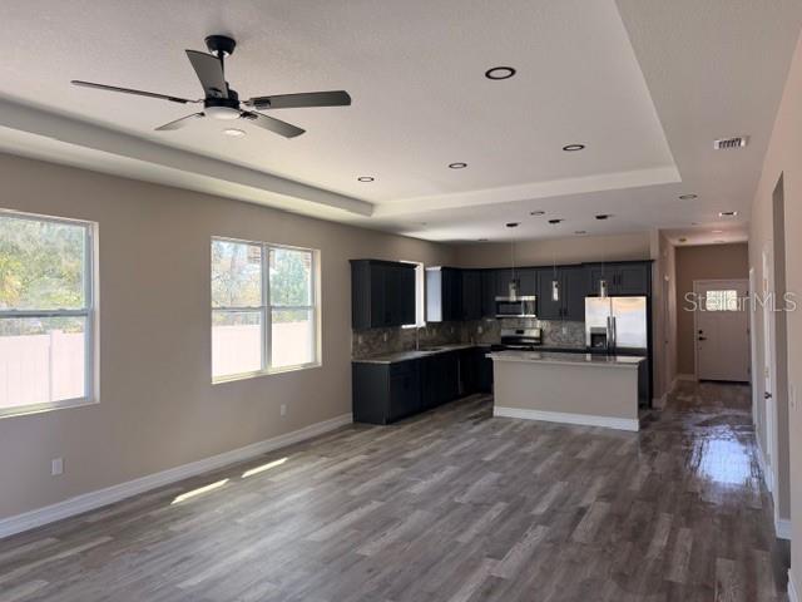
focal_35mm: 24
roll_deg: +1.1
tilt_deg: +0.1
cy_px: 301
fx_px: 556
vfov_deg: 56.8
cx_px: 401
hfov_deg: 71.6
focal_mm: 6.76
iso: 200
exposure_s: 1/230
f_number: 1.78
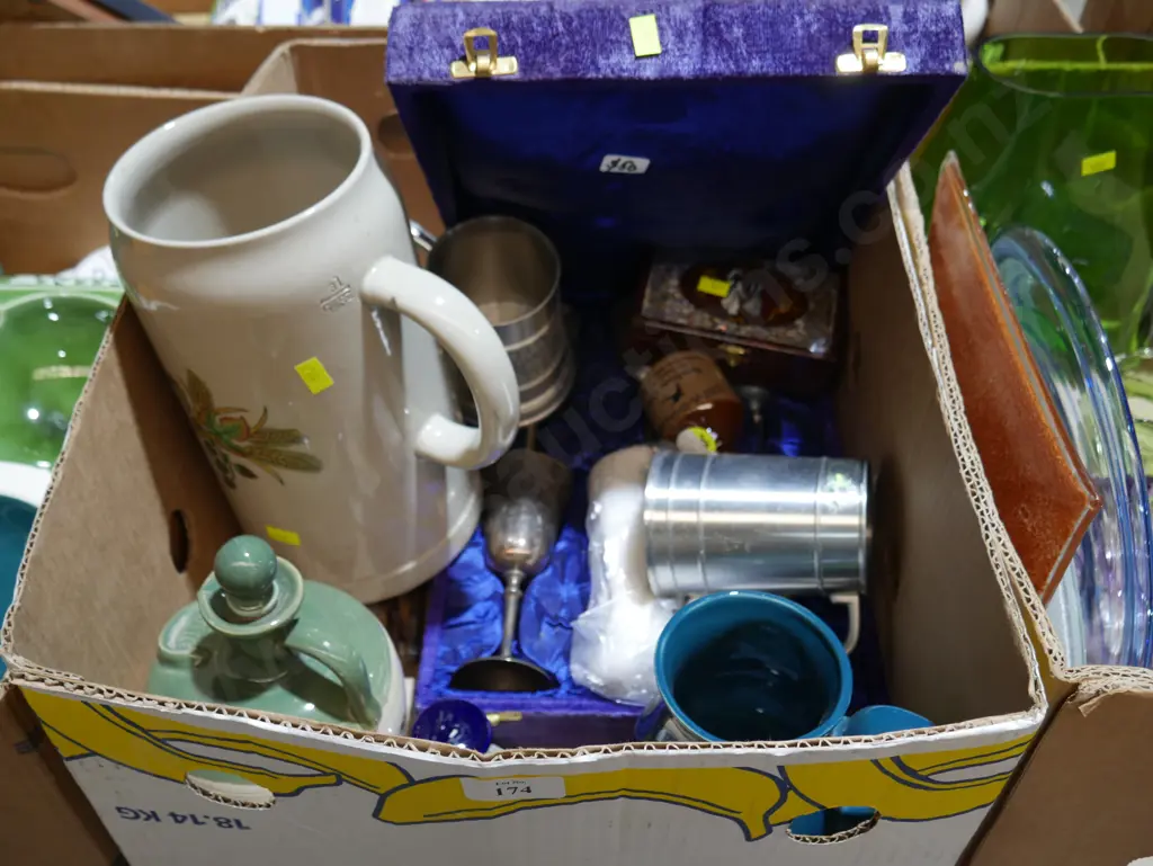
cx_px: 576
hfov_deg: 56.8
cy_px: 433
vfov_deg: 44.2
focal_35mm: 32
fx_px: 1066
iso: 320
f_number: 3.6
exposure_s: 1/60
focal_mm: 16
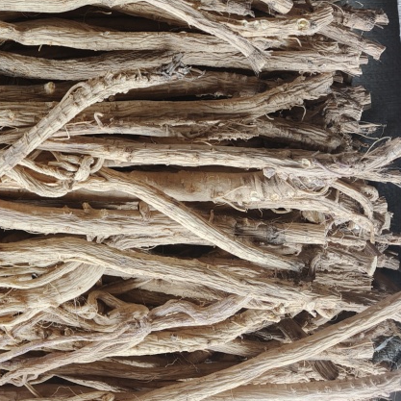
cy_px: -46
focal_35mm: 52
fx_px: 682
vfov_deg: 29.4
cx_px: 32
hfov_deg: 31.1
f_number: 1.6
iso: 80
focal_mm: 6.06
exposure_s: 1/200
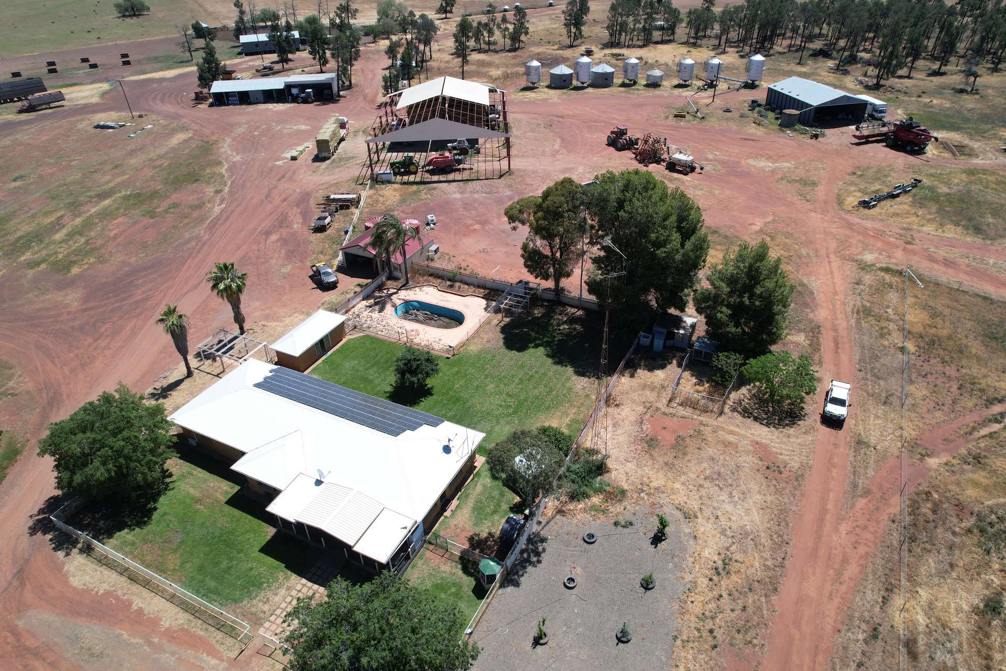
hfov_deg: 78.6
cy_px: 336
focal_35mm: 22
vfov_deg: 57.2
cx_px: 503
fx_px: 615
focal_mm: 8.38
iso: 100
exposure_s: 1/1600
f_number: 2.8
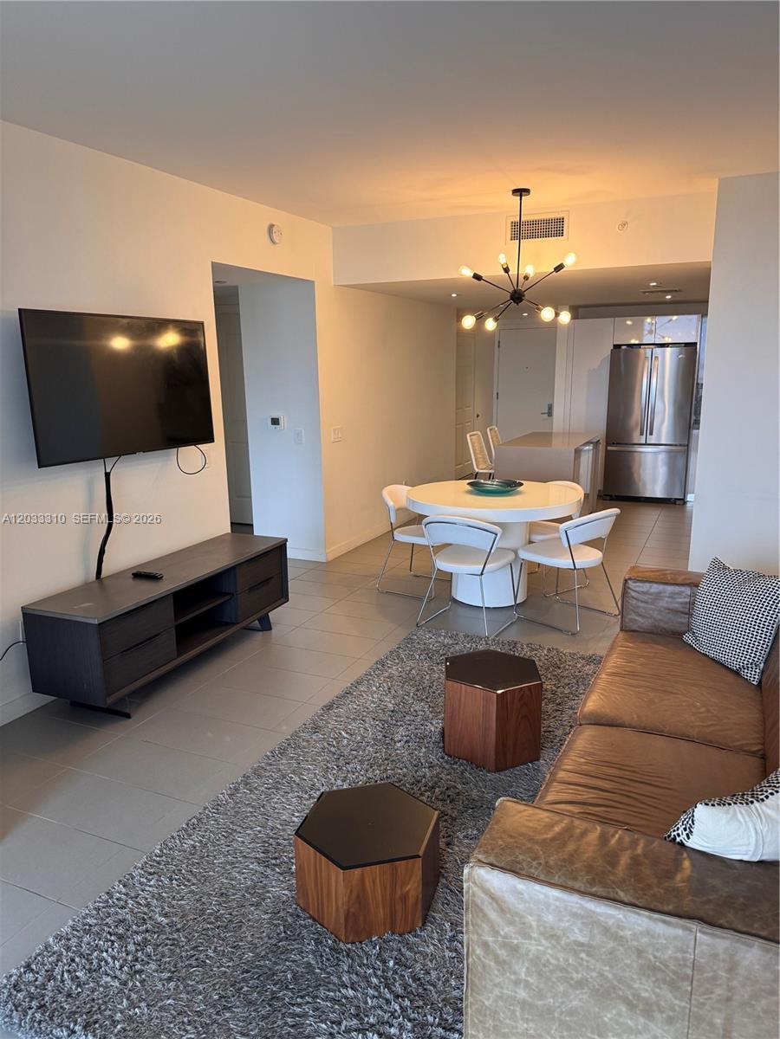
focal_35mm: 24
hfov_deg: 56.8
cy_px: 520
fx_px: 721
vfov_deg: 71.6
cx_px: 390
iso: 160
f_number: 1.78
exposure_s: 1/120
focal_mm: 6.76
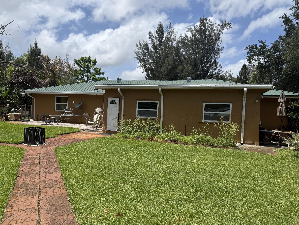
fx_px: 207
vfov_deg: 56.8
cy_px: 112
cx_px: 150
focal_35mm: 24
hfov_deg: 71.6
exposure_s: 1/6173
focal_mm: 6.76
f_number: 1.78
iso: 80
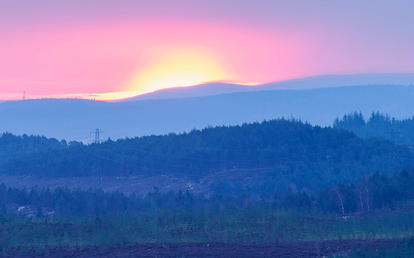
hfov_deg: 3.3
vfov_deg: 2.1
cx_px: 207
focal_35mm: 637
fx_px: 7185
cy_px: 134
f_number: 5.6
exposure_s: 1/15
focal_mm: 300
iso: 400
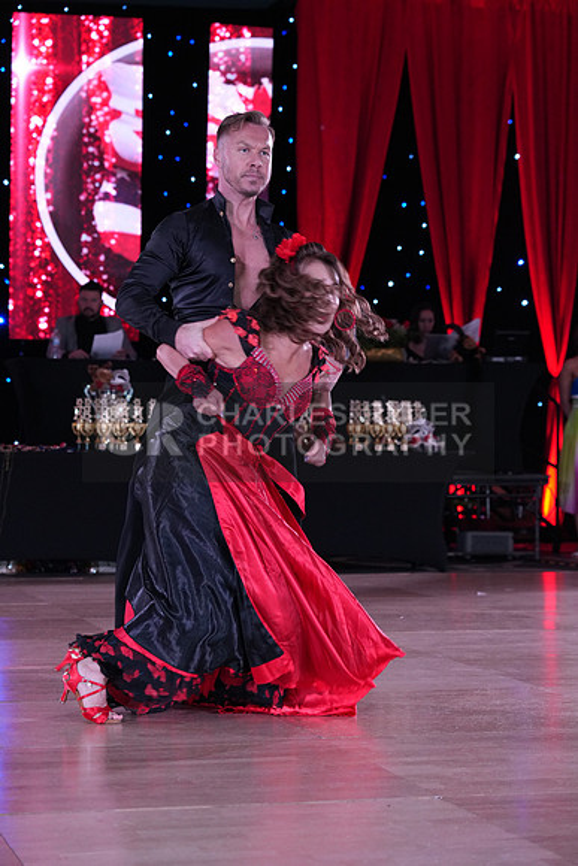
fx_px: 2070
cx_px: 289
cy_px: 433
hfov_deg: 15.9
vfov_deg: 23.6
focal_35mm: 86
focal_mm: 86
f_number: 5
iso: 2500
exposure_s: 1/250
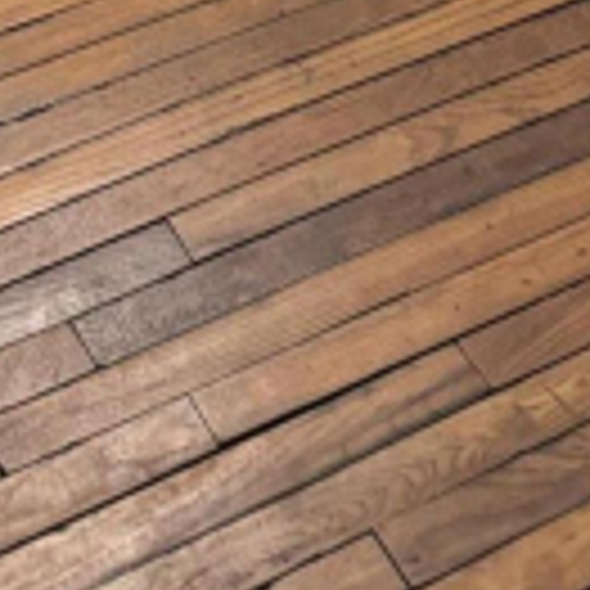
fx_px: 2083
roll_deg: +3.4
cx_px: 144
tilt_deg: -27.7
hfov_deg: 16.0
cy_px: -606
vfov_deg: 13.6
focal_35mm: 108
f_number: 1.78
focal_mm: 6.76
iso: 640
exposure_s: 1/40
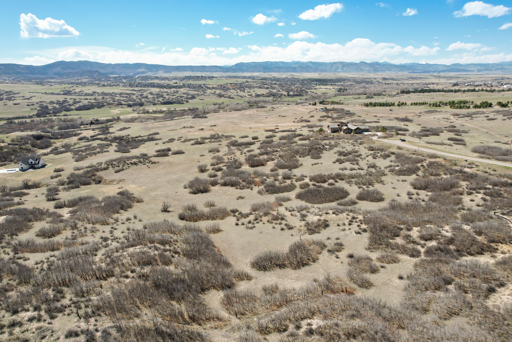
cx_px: 256
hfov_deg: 78.6
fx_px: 313
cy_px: 171
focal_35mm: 22
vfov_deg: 57.2
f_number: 2.8
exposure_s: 1/1500
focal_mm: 8.38
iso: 100
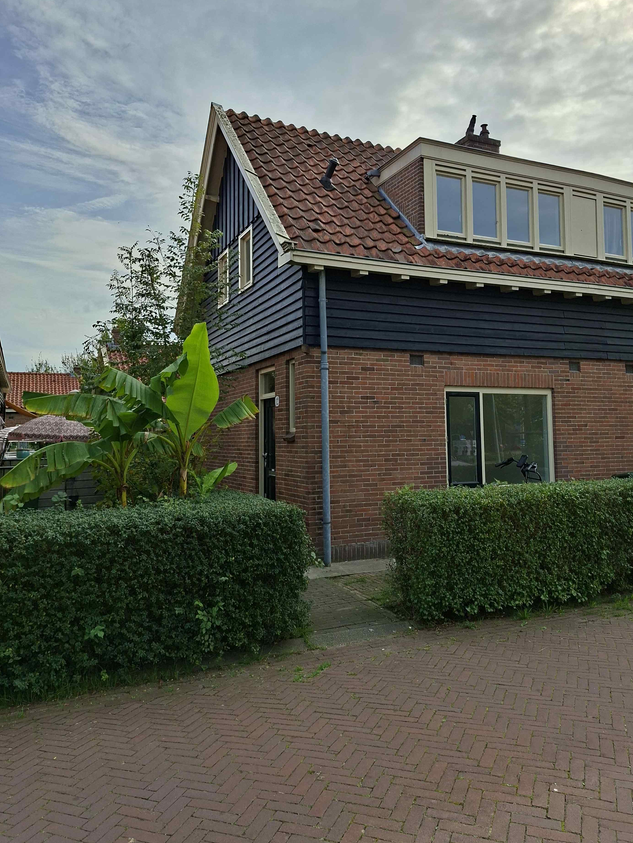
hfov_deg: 54.8
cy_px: 393
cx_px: 344
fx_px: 610
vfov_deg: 69.3
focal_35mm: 25
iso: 50
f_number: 1.8
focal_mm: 5.54
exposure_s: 1/2551
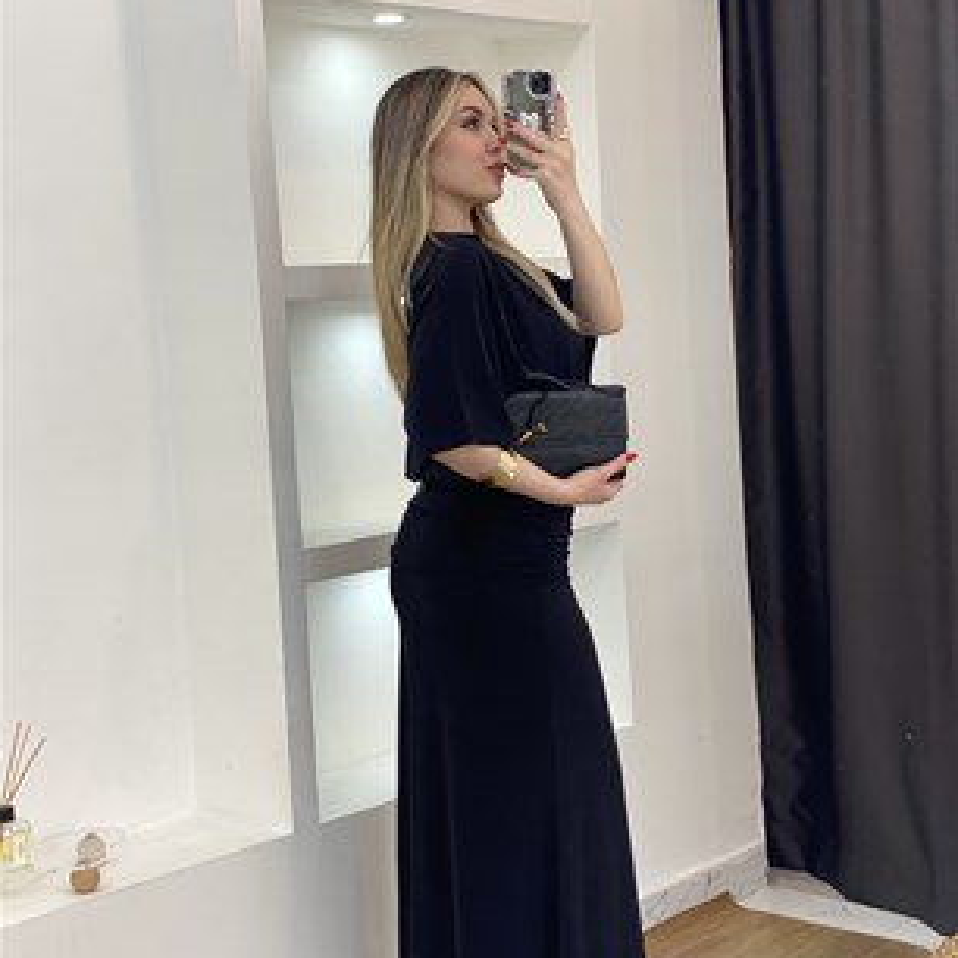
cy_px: 565
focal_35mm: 62
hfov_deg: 27.7
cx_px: 482
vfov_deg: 27.7
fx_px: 1941
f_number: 2
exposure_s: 1/100
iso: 50
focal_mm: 6
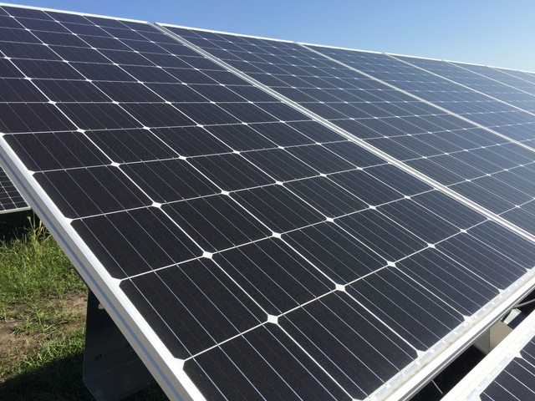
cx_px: 268
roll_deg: +1.7
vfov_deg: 48.2
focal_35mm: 29
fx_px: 448
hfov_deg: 61.7
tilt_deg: -8.7
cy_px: 200
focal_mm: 4.15
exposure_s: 1/1883
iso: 32
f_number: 2.2
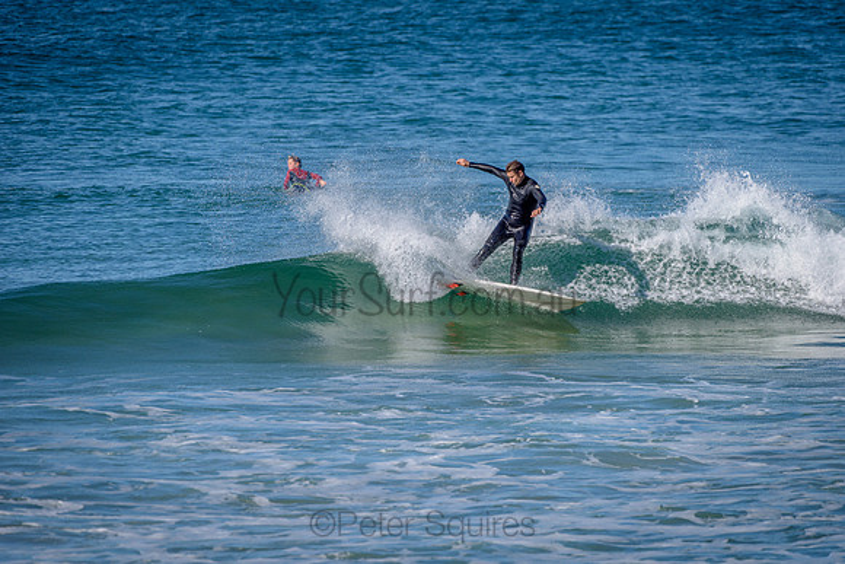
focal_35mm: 500
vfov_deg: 2.8
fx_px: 11738
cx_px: 422
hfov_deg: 4.1
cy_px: 282
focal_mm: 500
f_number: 5.6
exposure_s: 1/2000
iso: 125
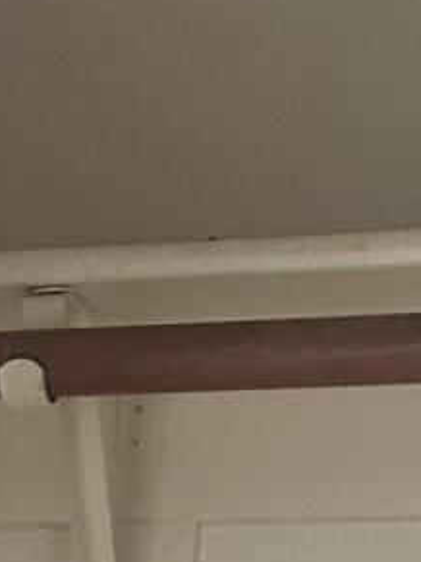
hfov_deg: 8.7
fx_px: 2678
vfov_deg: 9.5
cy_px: 1657
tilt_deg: -12.4
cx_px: -321
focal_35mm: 165
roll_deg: -4.2
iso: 500
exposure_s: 1/60
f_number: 1.78
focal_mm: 6.86
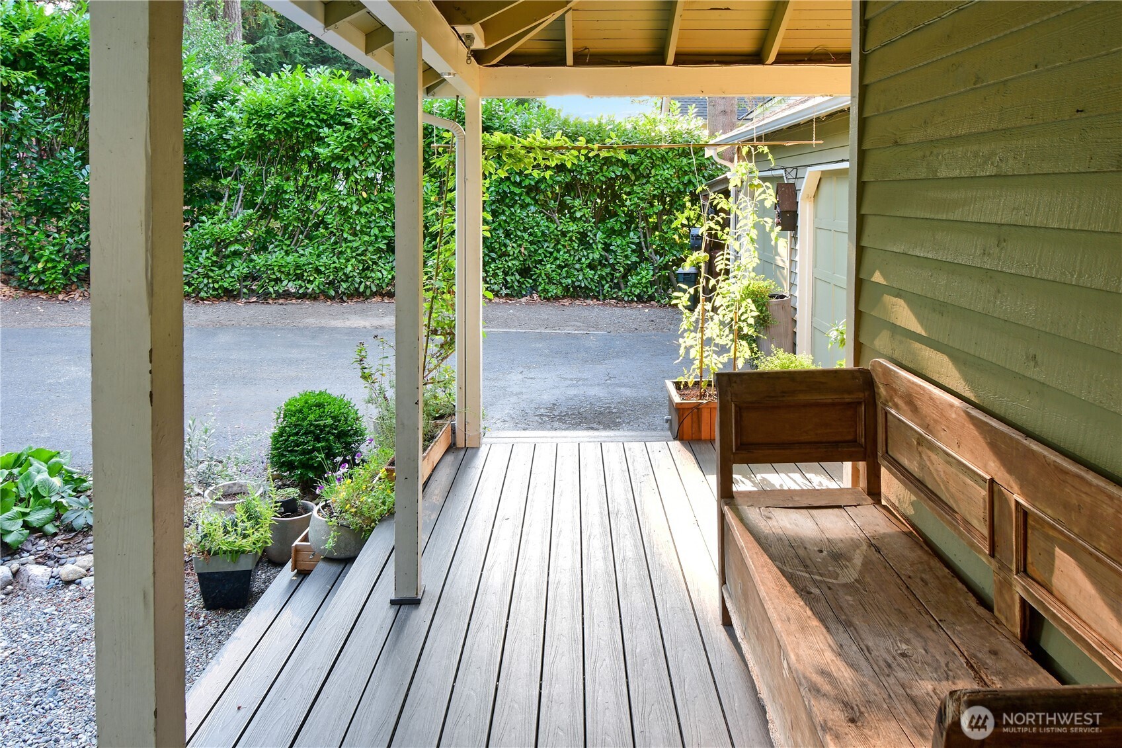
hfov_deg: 73.7
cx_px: 561
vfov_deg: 53.1
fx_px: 748
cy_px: 374
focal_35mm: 24
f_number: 11
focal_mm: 16
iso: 125
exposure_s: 1/5
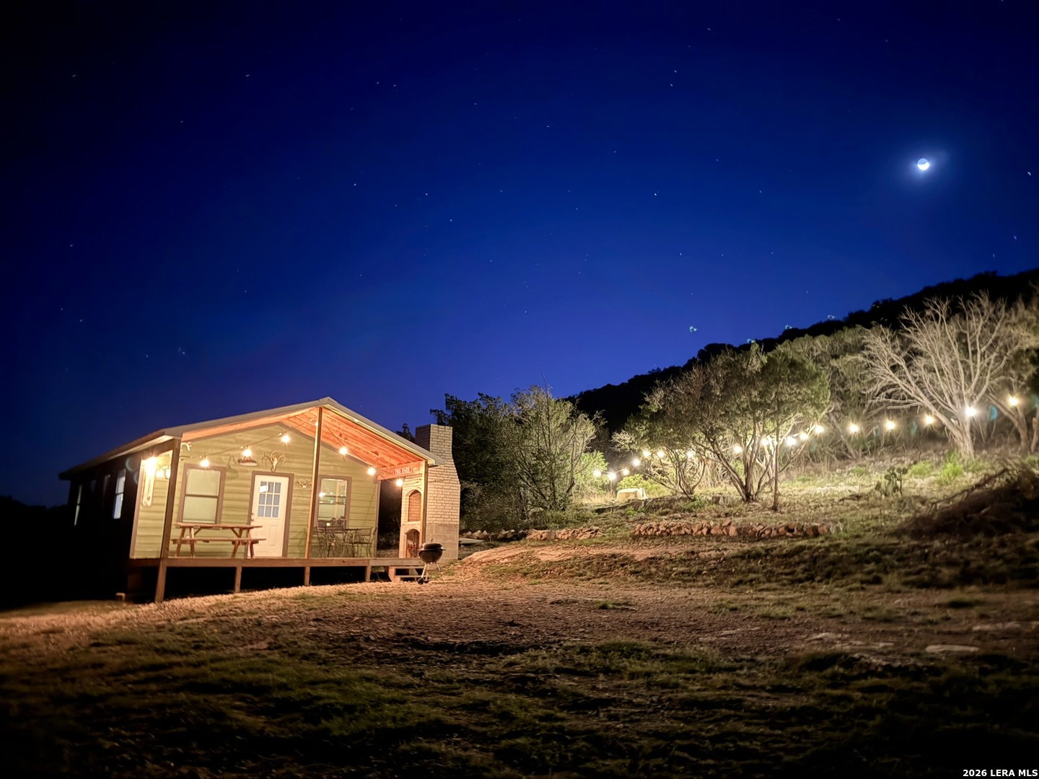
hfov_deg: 71.6
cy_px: 390
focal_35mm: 24
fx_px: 720
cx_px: 520
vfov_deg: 56.8
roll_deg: -0.8
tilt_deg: +12.4
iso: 2500
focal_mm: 6.76
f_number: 1.78
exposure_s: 1/2
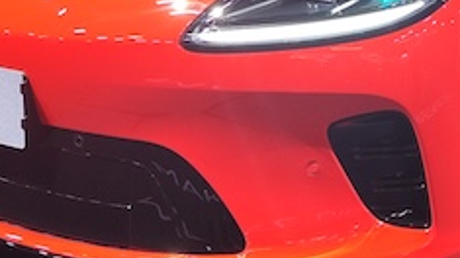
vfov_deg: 11.7
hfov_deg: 21.2
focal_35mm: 99
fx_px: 1207
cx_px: 401
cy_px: -131
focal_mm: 6.92
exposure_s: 1/100
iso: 117
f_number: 1.9
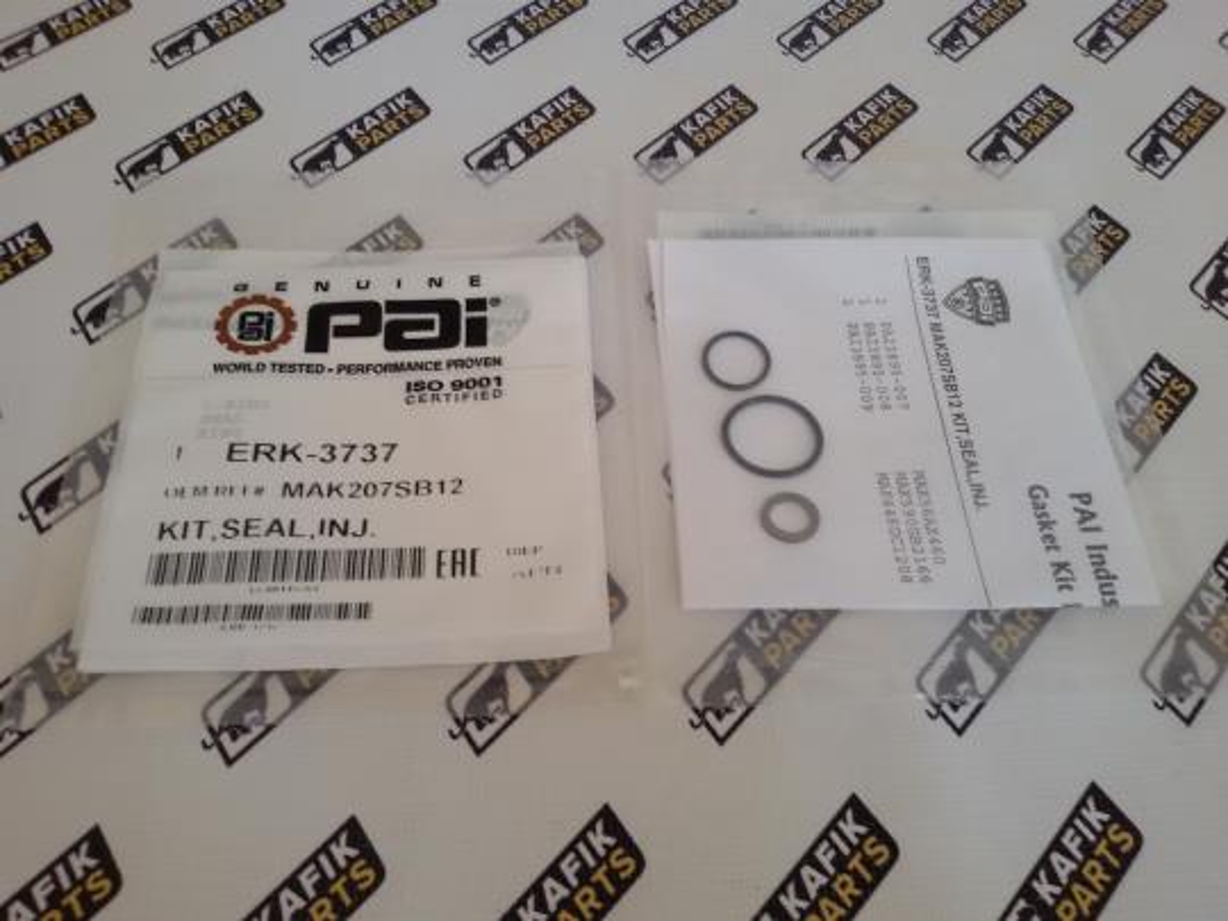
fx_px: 1100
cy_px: 460
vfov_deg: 45.4
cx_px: 614
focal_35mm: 31
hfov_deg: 58.4
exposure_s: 1/33
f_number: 2.4
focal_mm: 2.93
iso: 40
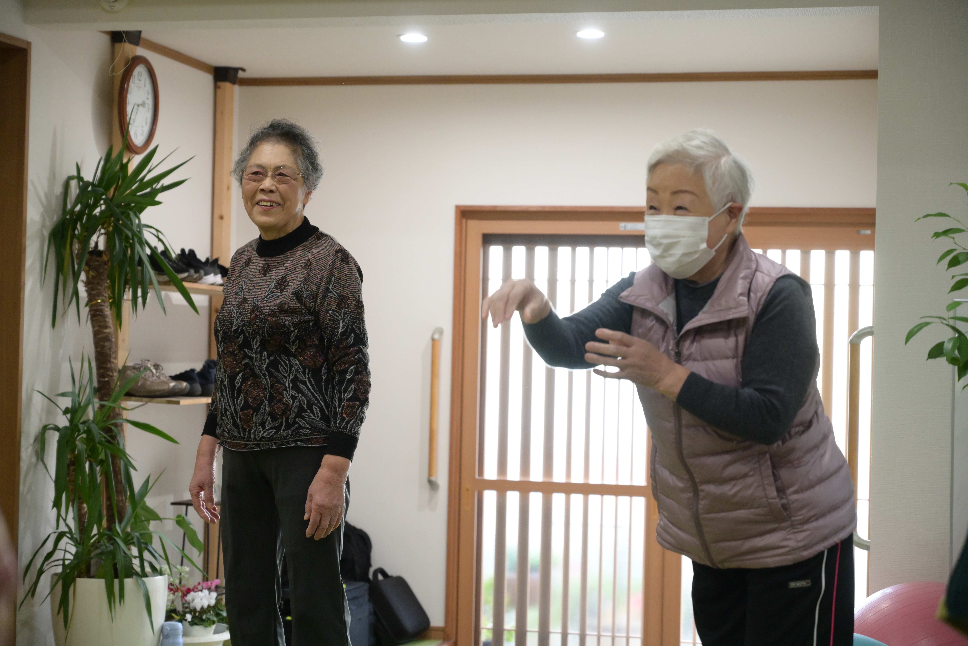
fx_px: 1882
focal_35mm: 70
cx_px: 484
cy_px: 323
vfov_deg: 19.5
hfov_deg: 28.8
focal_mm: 70
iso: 4000
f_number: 4
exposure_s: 1/160
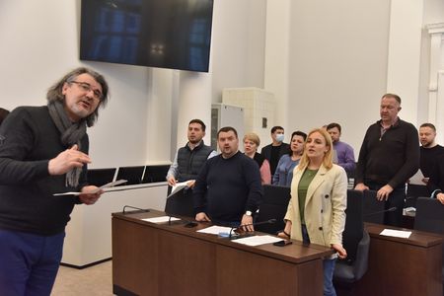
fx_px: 469
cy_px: 148
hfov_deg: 50.7
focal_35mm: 38
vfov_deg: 35.1
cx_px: 222
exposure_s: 1/250
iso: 3200
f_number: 4
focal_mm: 38
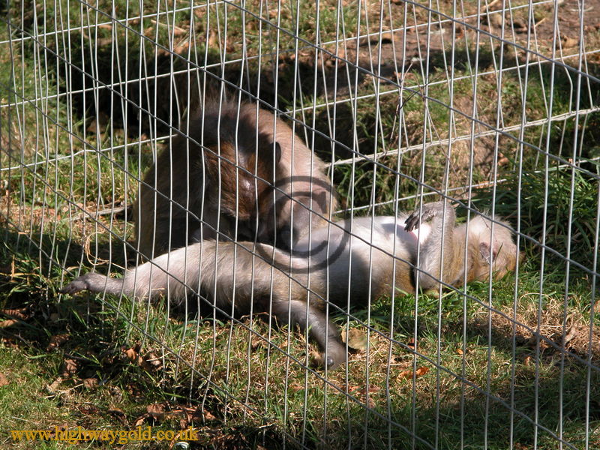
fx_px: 3311
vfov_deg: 7.8
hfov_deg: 10.4
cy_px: 225
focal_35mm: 191
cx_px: 300
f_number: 5.1
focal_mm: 48.5
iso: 100
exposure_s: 1/258
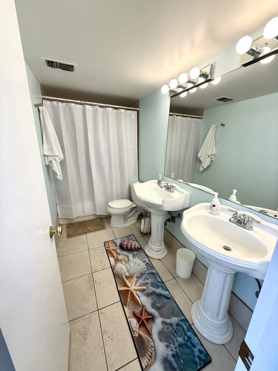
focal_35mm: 14
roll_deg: -1.9
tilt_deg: -15.6
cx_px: 139
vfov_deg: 102.1
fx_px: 150
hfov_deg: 85.7
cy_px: 186
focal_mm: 2.22
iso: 100
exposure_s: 1/120
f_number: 2.2
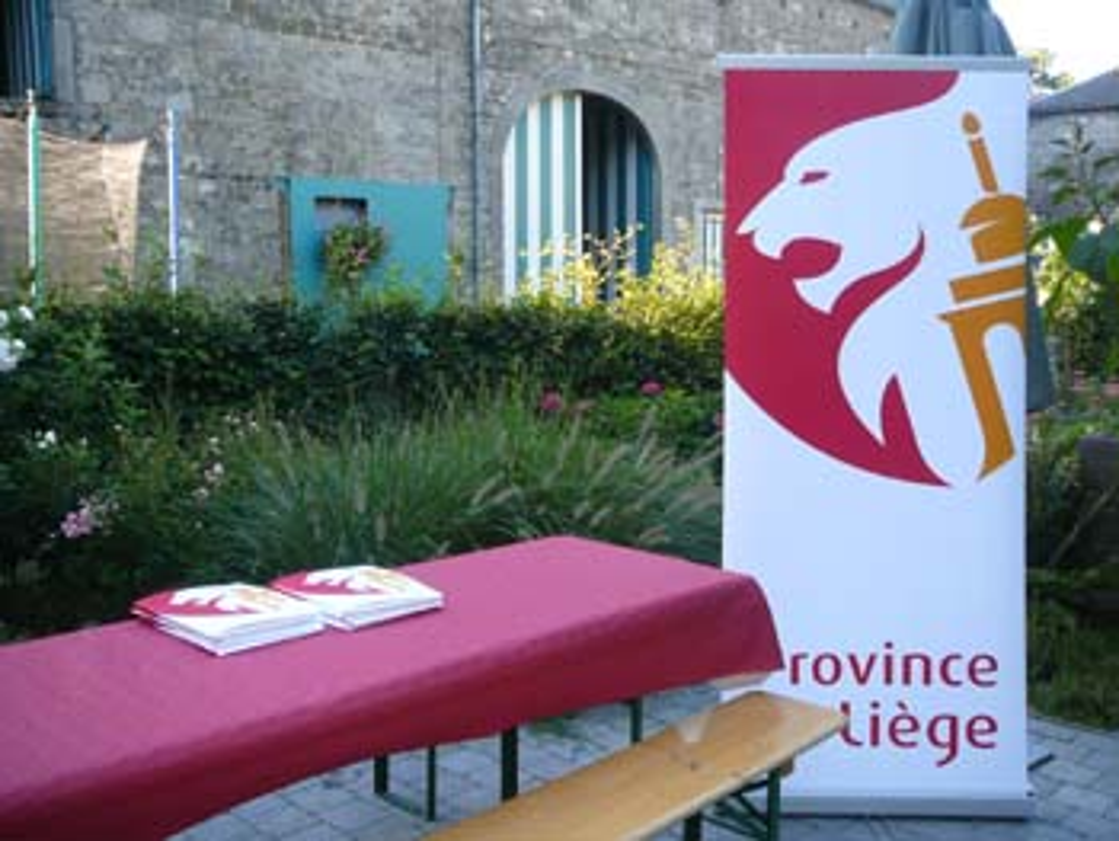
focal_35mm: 35
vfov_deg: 40.7
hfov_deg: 52.6
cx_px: 560
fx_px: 1132
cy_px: 420
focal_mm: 5.2
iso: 80
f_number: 2.8
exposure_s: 1/60
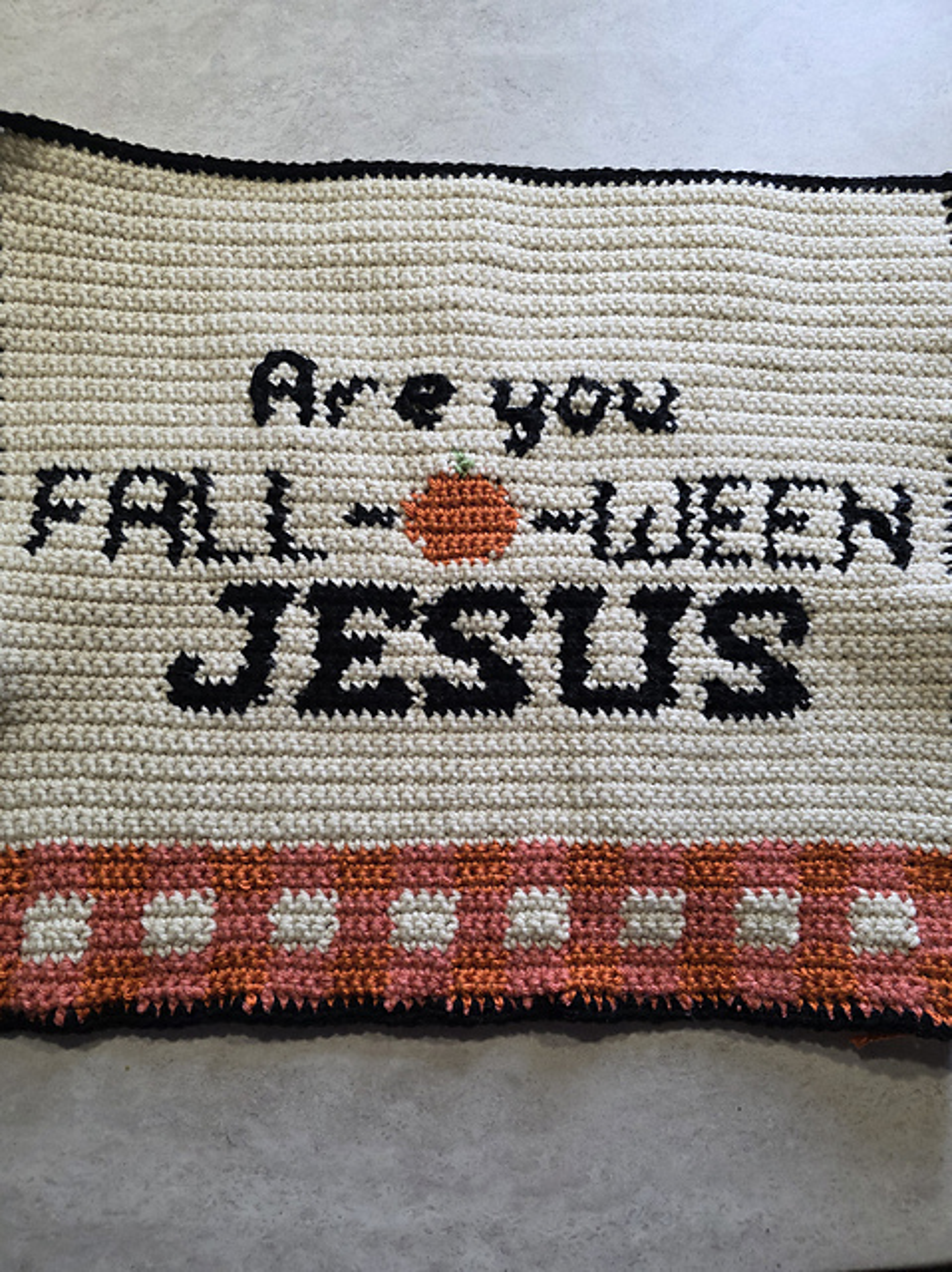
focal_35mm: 23
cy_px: 636
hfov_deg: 58.8
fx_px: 845
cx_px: 476
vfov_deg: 74.0
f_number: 1.7
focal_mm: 6.3
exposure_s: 1/120
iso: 320
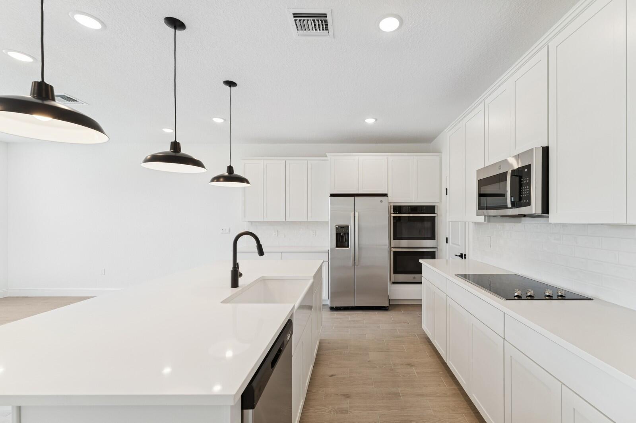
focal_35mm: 14
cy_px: 212
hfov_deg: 104.3
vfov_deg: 81.2
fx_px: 247
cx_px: 318
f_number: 8
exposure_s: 1/10
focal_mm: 14
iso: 160
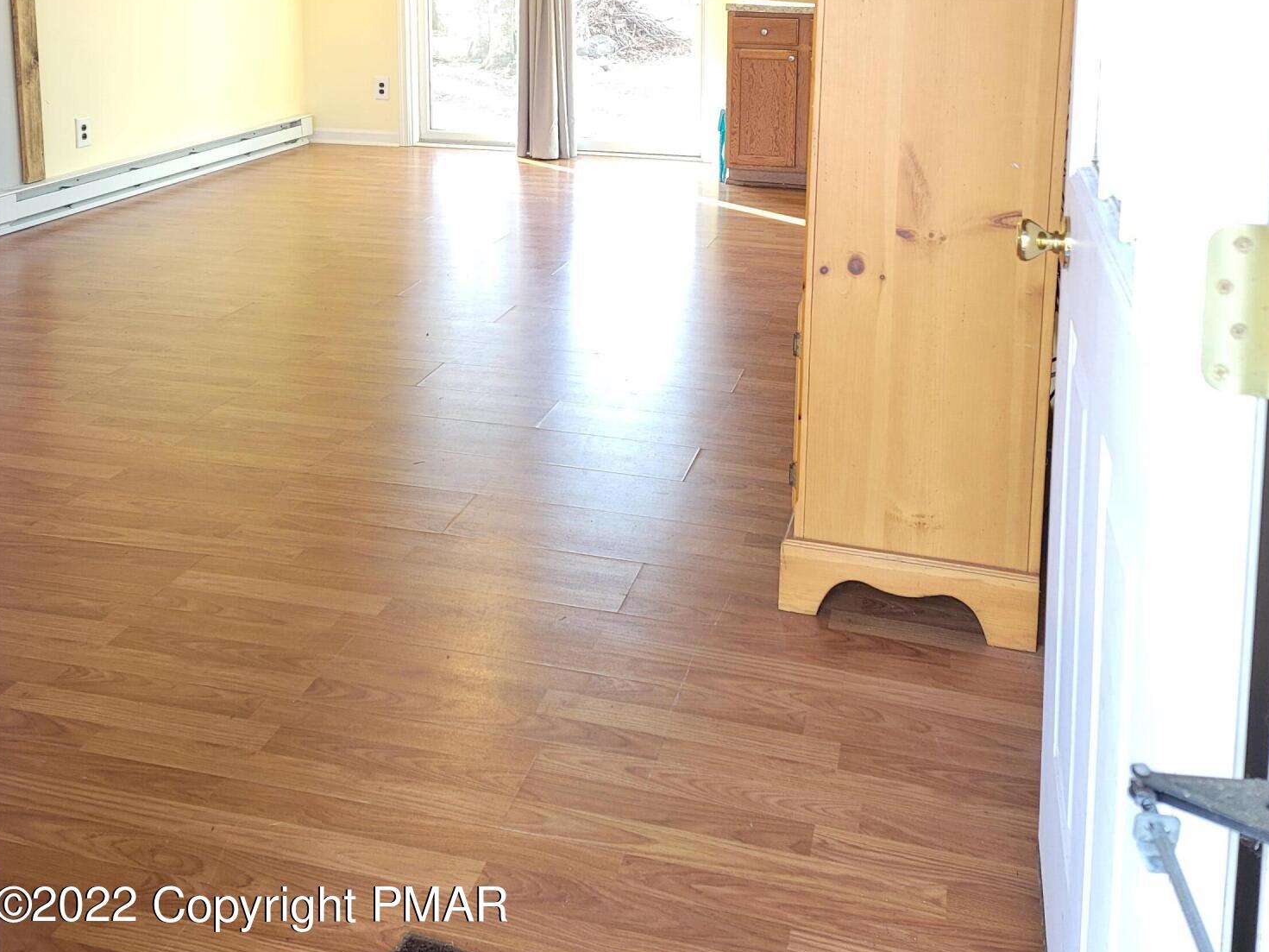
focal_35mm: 34
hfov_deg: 54.0
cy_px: 121
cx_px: 638
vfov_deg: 39.2
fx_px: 1246
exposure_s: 1/59
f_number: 1.8
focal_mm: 7
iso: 200
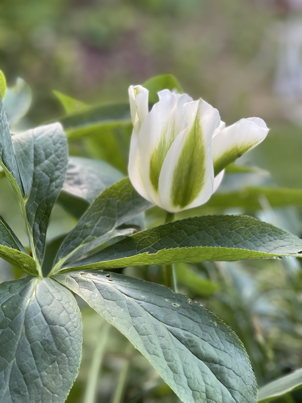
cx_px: 151
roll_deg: +4.0
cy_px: 202
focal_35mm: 64
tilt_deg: -15.0
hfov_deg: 22.9
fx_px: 744
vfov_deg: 30.3
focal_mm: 7.5
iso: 160
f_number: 2.2
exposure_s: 1/40
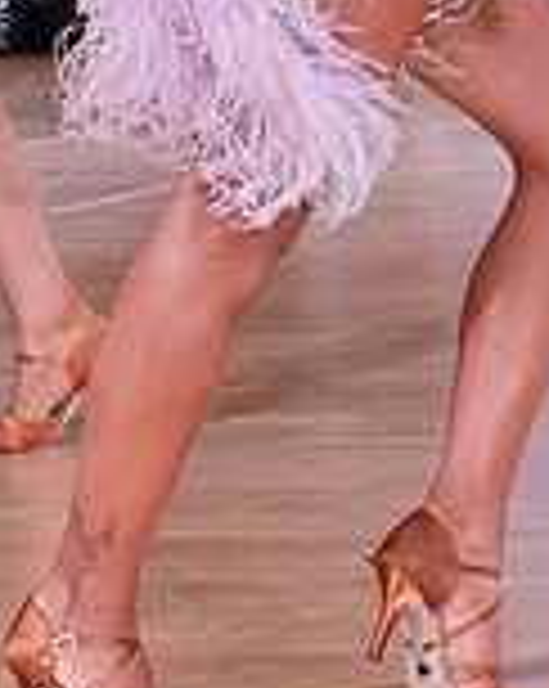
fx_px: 5067
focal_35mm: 249
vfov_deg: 7.7
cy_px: -252
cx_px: 790
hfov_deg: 6.1
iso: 2500
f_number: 5.6
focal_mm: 70
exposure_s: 1/200
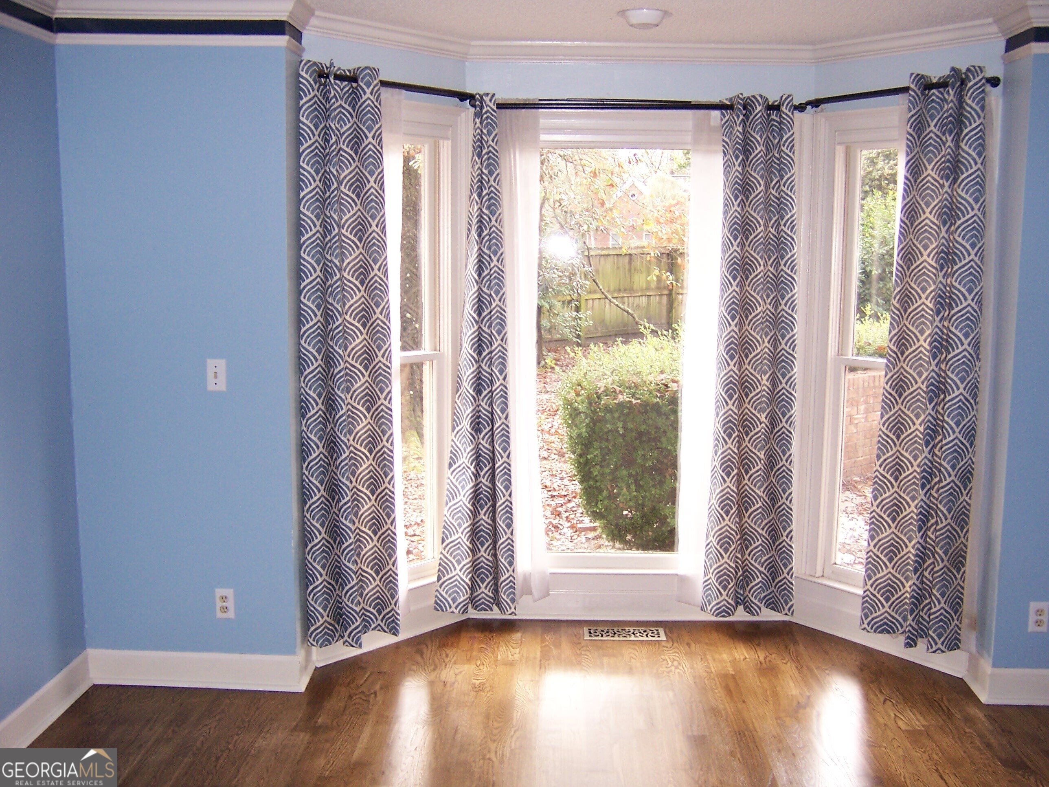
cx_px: 524
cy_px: 394
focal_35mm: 33
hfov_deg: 55.4
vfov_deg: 42.9
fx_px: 1000
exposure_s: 1/60
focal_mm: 5.5
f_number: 2.8
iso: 140
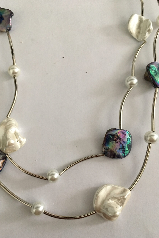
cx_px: 70
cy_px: 122
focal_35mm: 31
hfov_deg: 42.3
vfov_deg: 60.3
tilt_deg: -77.0
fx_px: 205
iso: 200
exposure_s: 1/33
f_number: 2.2
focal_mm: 4.15
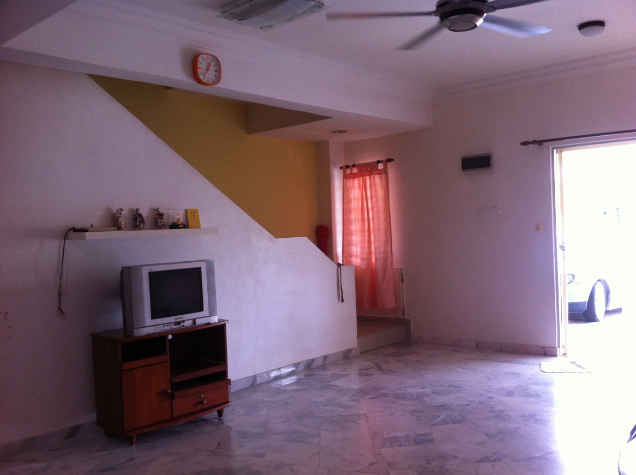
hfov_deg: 52.7
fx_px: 642
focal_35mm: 35
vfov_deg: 40.6
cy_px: 238
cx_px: 318
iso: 80
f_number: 2.8
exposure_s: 1/17
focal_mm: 3.85
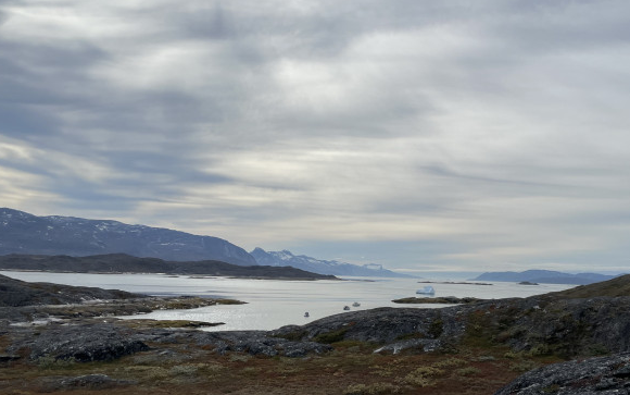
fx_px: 653
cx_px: 429
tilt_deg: +2.1
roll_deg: -1.6
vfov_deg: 33.4
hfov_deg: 50.4
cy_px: 252
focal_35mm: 38
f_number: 1.6
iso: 32
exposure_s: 1/7813
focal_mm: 4.2
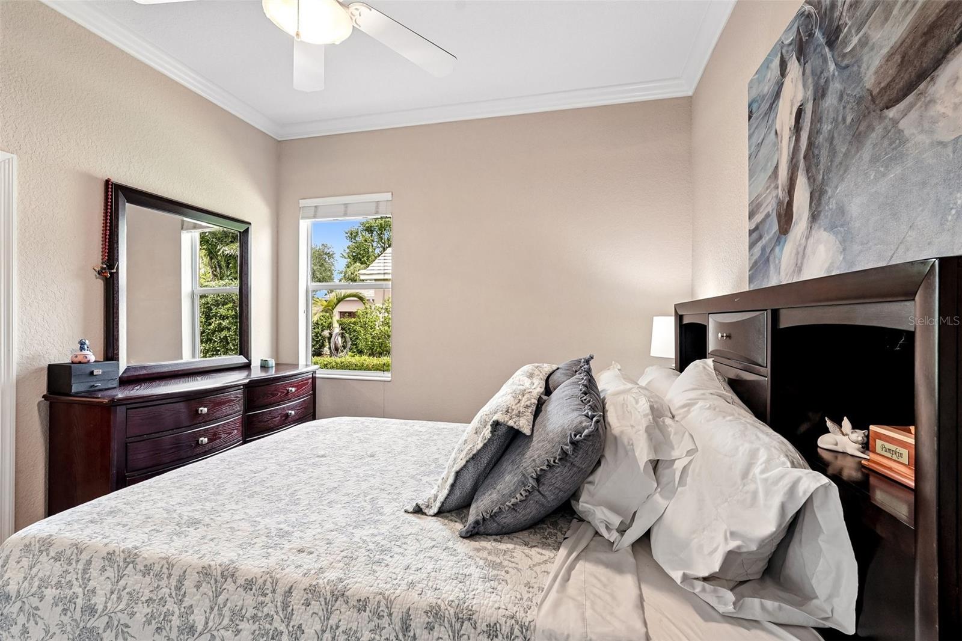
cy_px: 320
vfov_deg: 73.7
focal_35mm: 16
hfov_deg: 96.7
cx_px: 481
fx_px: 427
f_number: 8
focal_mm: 16
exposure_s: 1/15
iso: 400
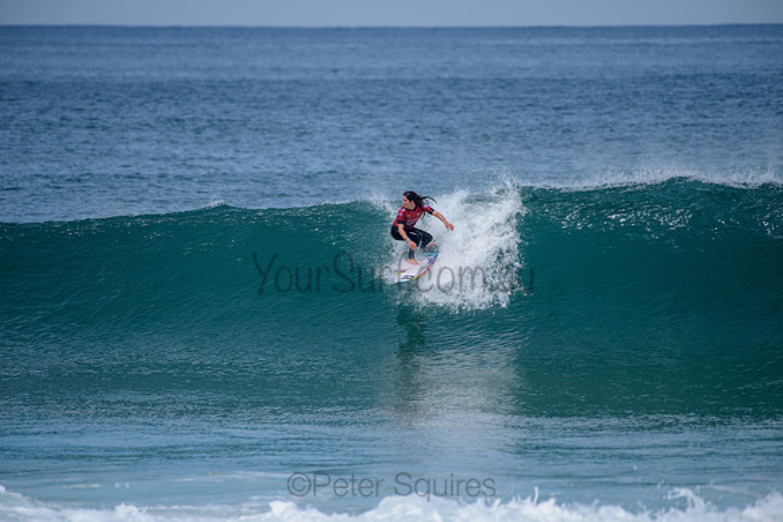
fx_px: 10877
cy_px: 261
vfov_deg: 2.8
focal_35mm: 500
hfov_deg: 4.1
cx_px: 392
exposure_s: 1/2500
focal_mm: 500
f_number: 6.3
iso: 250
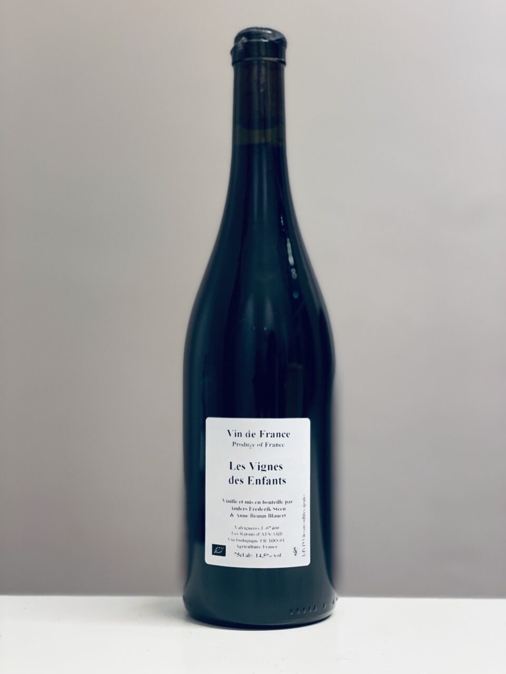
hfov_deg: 28.0
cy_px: 337
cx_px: 253
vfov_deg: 36.8
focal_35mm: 52
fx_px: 1013
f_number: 2
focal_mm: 6
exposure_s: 1/50
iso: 160
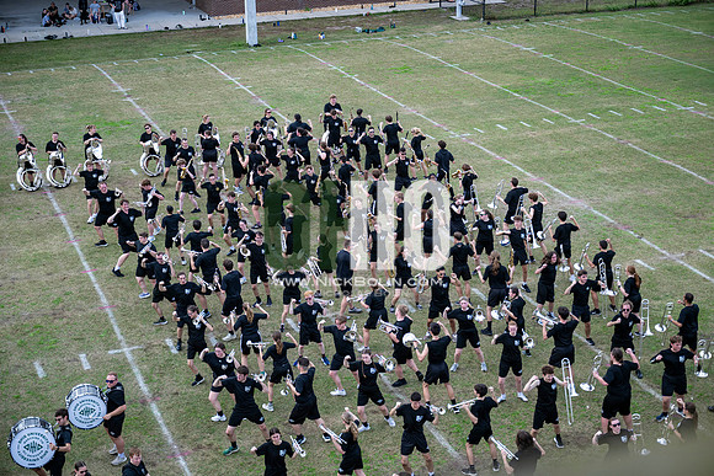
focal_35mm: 58
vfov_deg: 23.4
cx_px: 357
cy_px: 238
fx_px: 1151
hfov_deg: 34.5
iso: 250
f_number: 2.8
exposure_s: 1/1250
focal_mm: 58
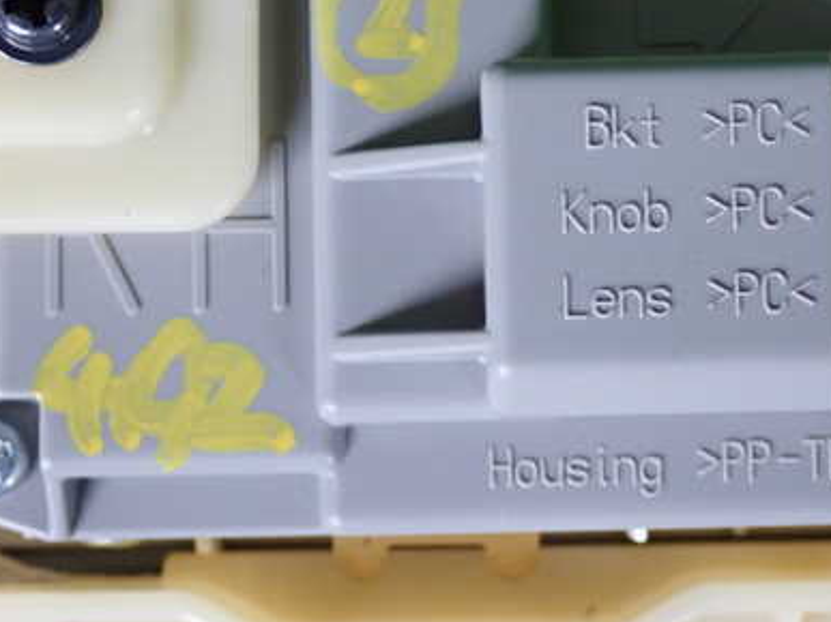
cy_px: 253
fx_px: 2160
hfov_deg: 21.7
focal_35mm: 90
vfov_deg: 16.4
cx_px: 526
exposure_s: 1/100
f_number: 3.5
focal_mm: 10.35
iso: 400
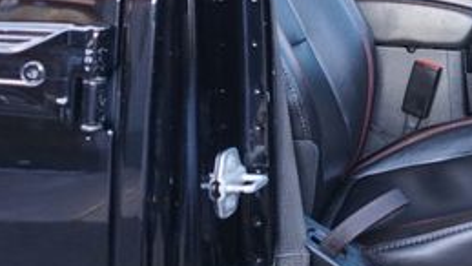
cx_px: 519
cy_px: -20
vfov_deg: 18.8
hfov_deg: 30.3
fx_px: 776
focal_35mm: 62
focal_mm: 16
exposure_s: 1/60
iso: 250
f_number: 4
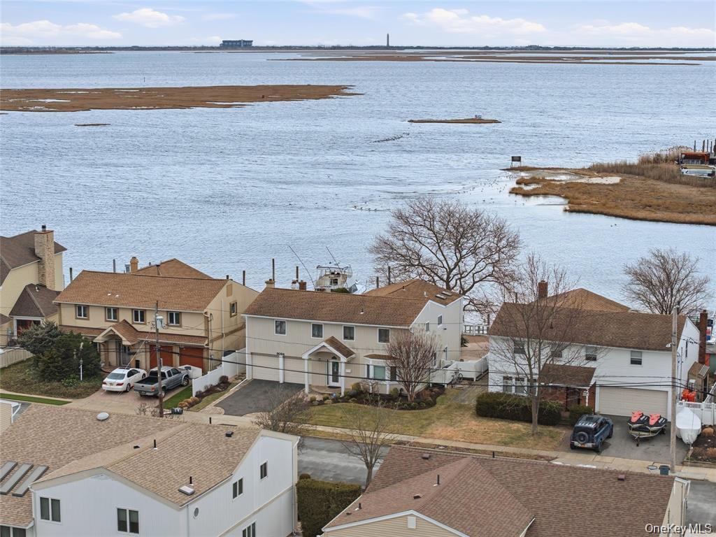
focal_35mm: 70
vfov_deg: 21.0
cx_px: 358
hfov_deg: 27.8
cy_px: 268
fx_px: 1448
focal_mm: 19.4
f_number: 2.8
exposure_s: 1/1500
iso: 140
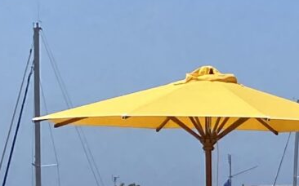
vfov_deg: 6.7
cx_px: 839
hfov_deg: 9.1
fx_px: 1571
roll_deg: -0.7
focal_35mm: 193
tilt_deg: -3.2
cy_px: 279
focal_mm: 4.25
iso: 32
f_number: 1.8
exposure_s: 1/4274
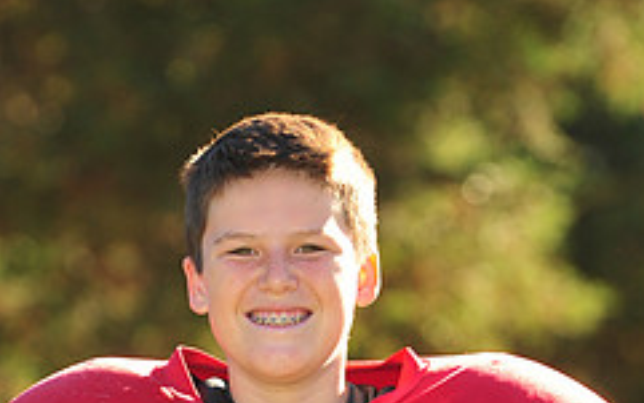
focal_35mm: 417
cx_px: 214
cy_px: 574
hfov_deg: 5.0
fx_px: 7324
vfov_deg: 3.1
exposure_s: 1/320
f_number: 4.5
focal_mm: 170
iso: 200
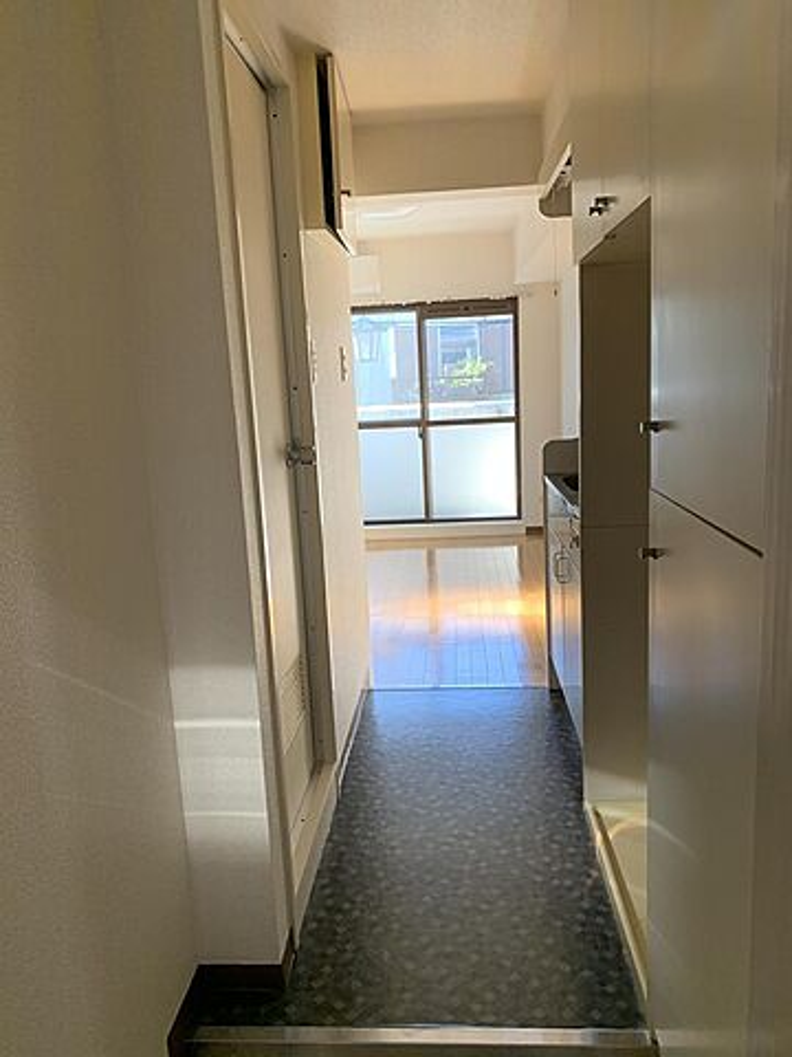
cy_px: 528
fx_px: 793
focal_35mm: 26
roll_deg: +1.4
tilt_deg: -9.1
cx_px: 396
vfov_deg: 67.3
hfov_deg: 53.1
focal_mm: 4.25
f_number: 1.8
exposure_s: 1/103
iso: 100
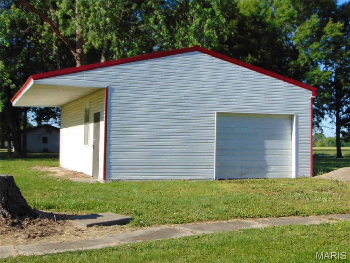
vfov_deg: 29.1
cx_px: 175
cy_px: 132
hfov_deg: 38.2
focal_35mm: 50
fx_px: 506
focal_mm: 9
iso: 80
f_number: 3.5
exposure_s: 1/800
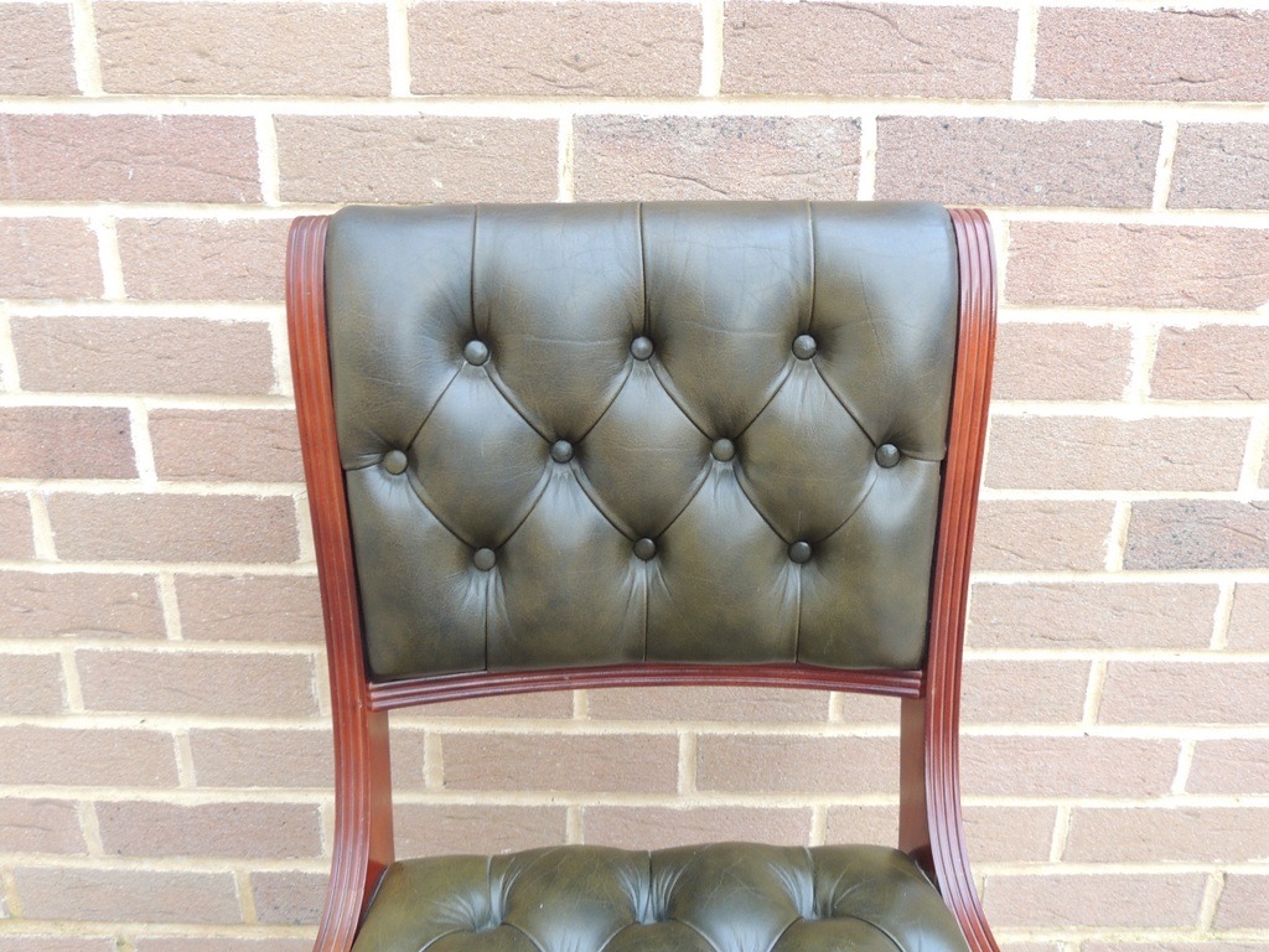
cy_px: 476
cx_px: 634
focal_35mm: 33
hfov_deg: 55.4
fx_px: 1210
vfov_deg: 42.9
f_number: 3.2
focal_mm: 5.8
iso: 220
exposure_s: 1/50
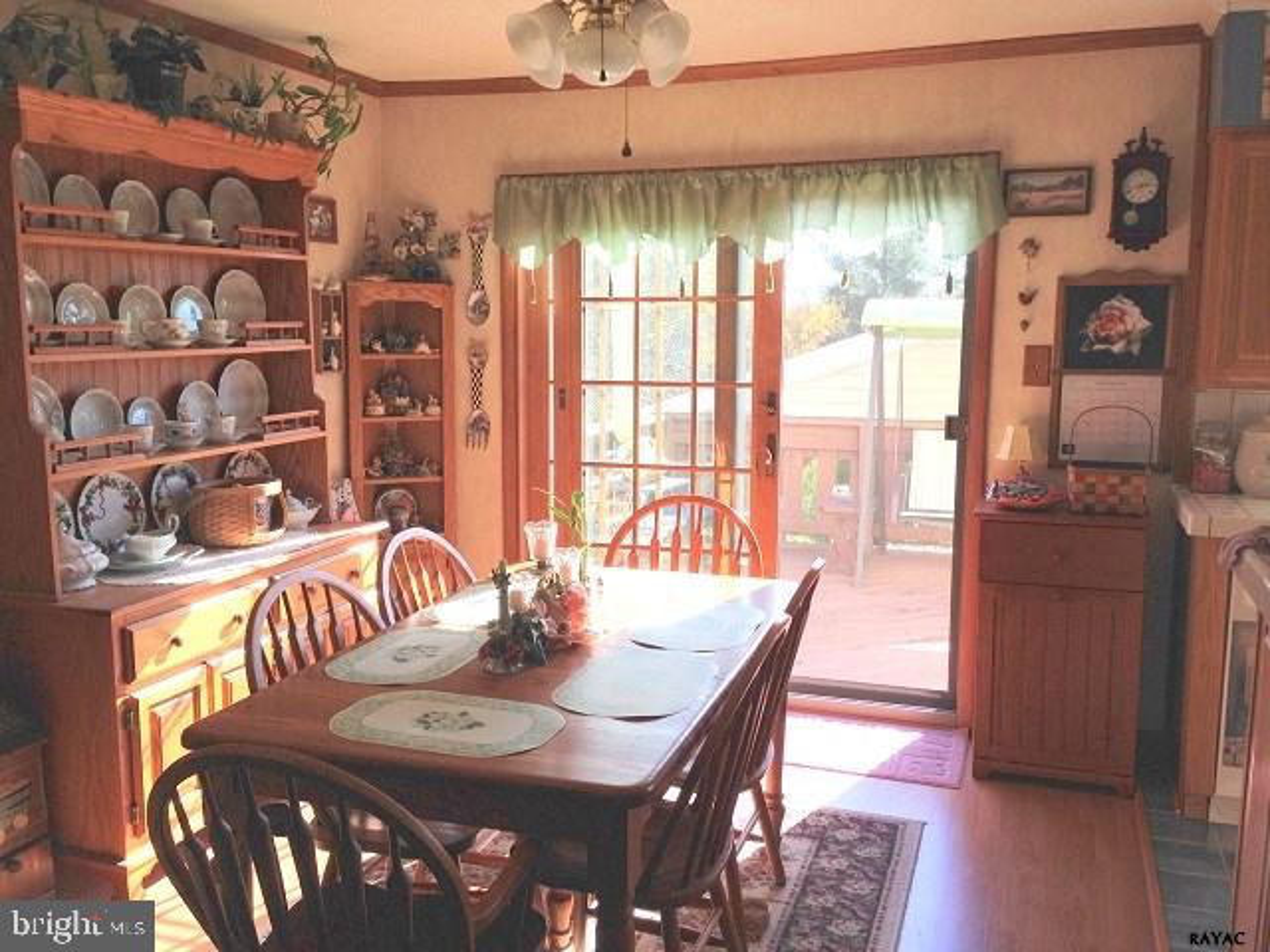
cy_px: 476
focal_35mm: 33
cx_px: 635
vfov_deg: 42.9
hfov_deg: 55.4
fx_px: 1211
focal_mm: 4.12
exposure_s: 1/261
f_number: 2.4
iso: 50
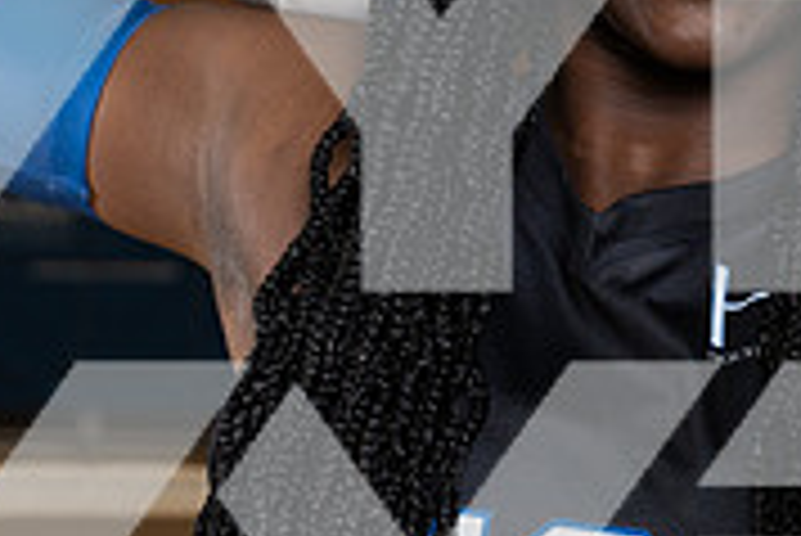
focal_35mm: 205
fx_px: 4565
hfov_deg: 10.0
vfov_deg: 6.7
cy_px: 56
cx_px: 626
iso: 500
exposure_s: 1/250
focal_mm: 63
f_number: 5.6
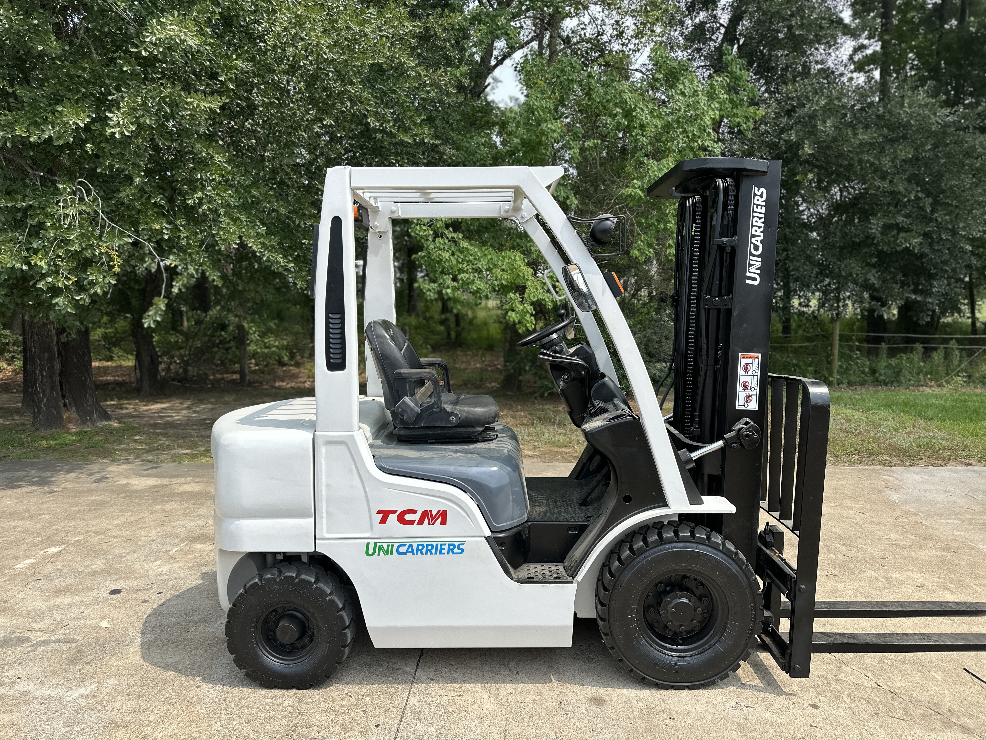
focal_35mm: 24
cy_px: 370
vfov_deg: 56.8
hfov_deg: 71.6
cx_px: 493
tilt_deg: -6.6
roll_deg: +1.1
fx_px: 684
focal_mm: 6.86
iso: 80
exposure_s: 1/2732
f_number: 1.78
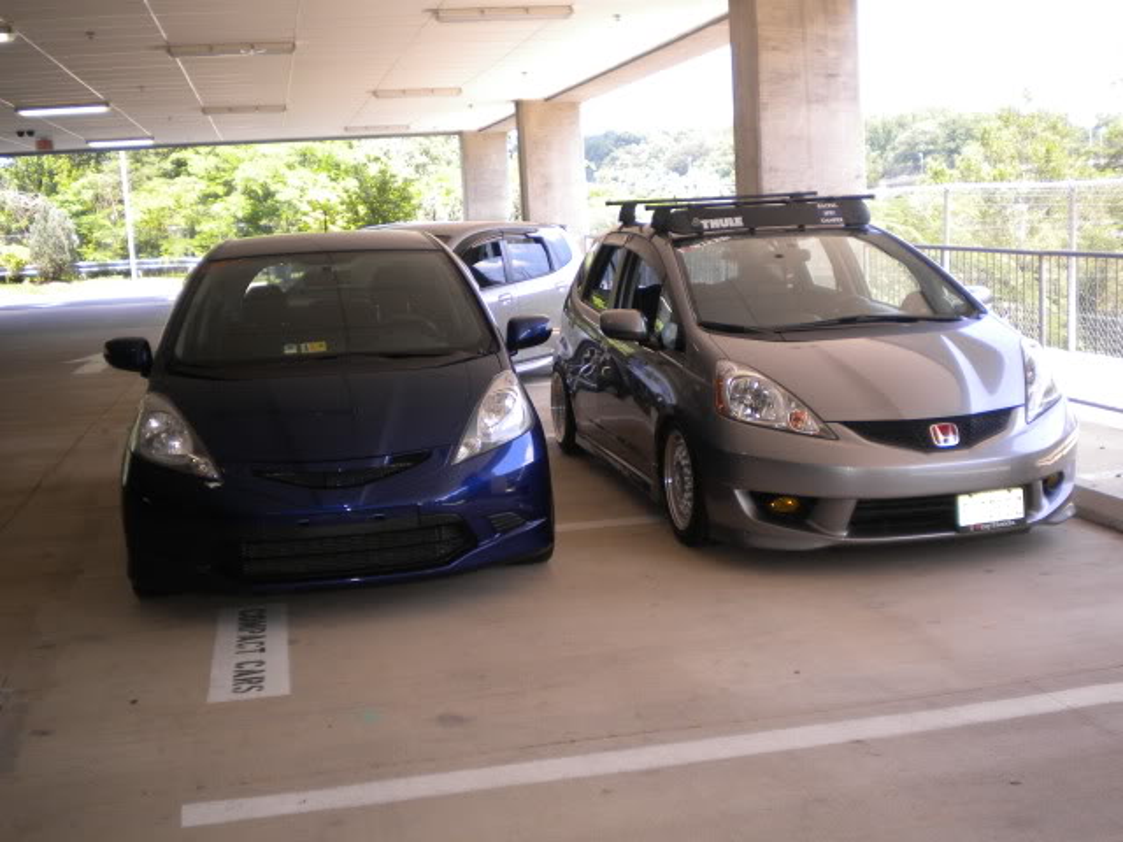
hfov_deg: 45.8
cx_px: 562
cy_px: 421
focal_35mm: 41
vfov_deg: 35.1
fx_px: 1330
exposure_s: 1/130
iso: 113
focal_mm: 7.4
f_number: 3.5
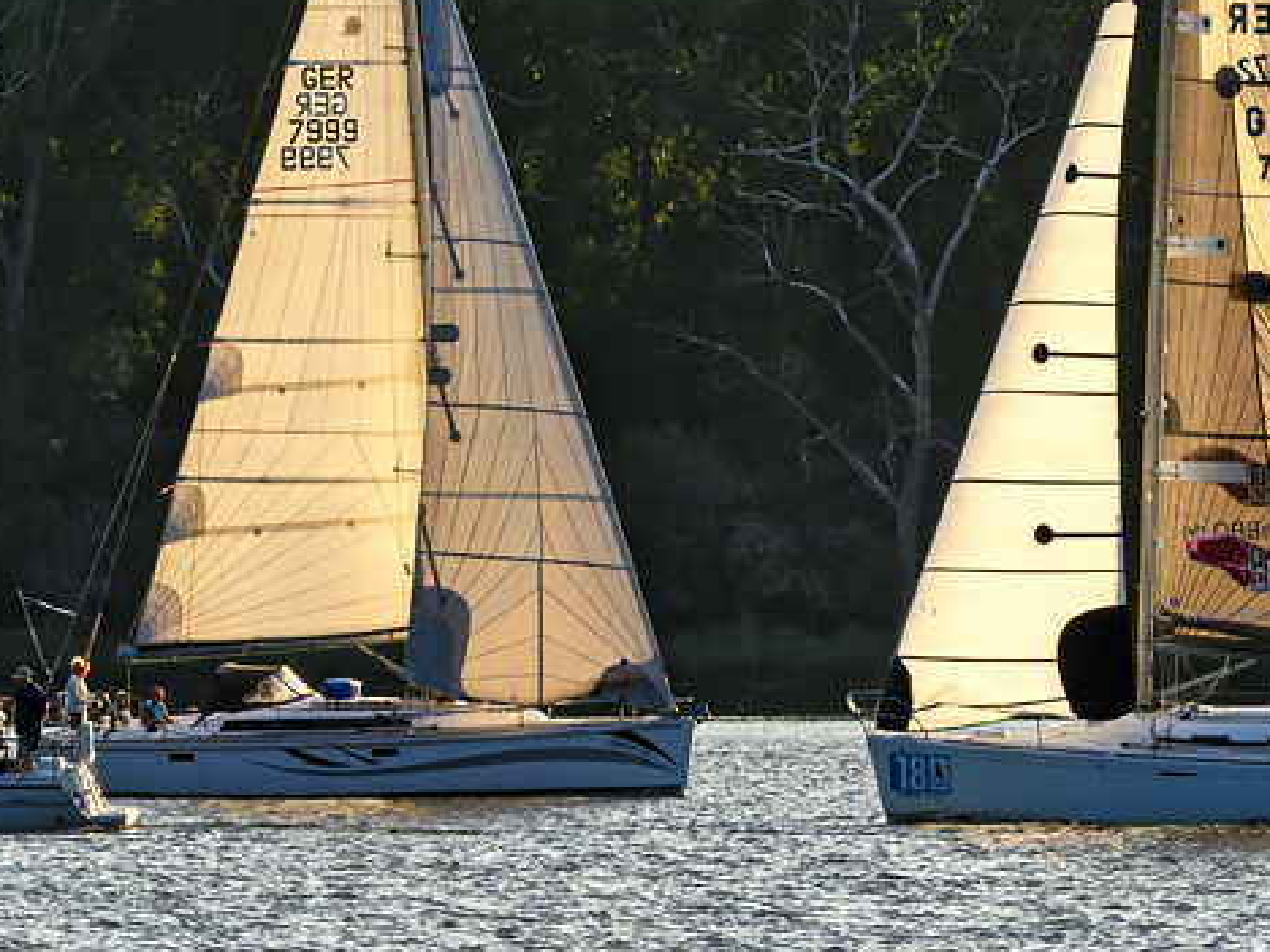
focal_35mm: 777
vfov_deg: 1.9
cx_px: 307
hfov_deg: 2.6
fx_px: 28507
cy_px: 353
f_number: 10
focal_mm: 210
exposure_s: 1/500
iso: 400
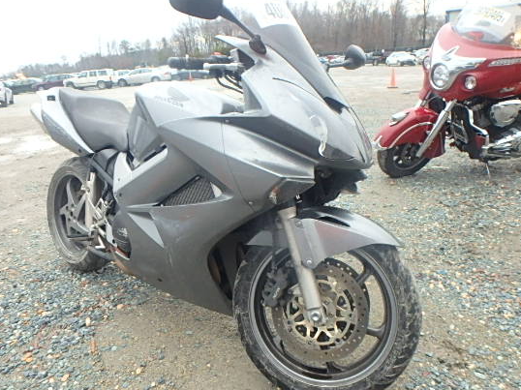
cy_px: 189
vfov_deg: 54.8
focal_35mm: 25
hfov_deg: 69.4
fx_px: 376
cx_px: 257
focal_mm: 3.7
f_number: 3.5
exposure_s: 1/30
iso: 500
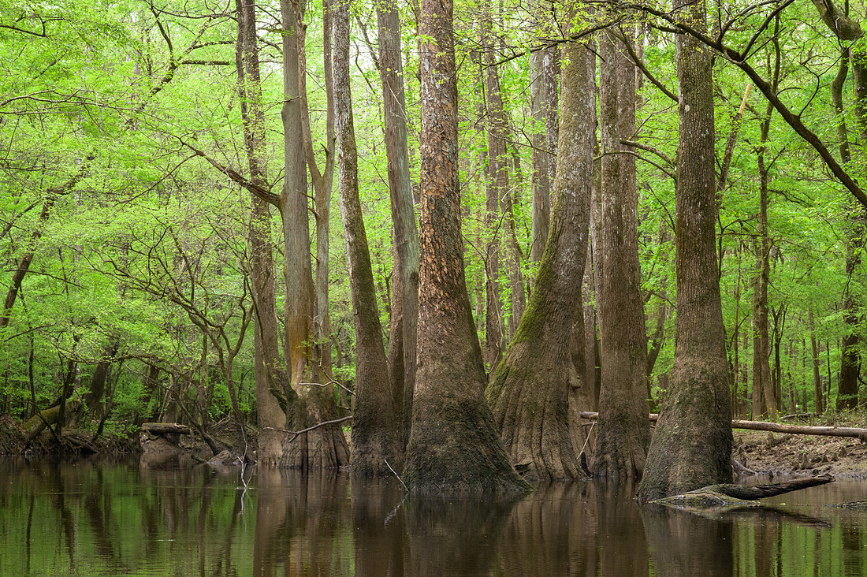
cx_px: 422
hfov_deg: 24.7
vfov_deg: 16.6
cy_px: 288
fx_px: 1980
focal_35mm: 82
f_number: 9
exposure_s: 1/250
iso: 1600
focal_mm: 70
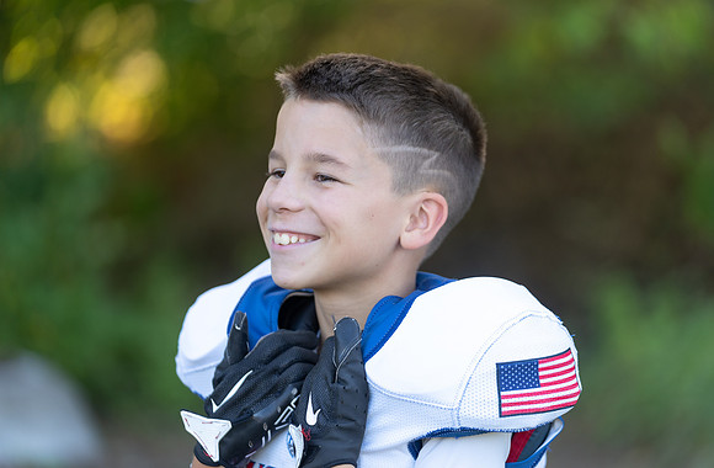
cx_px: 374
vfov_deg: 10.0
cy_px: 219
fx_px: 2678
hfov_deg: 15.2
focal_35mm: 136
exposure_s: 1/320
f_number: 2.8
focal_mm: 129
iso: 250
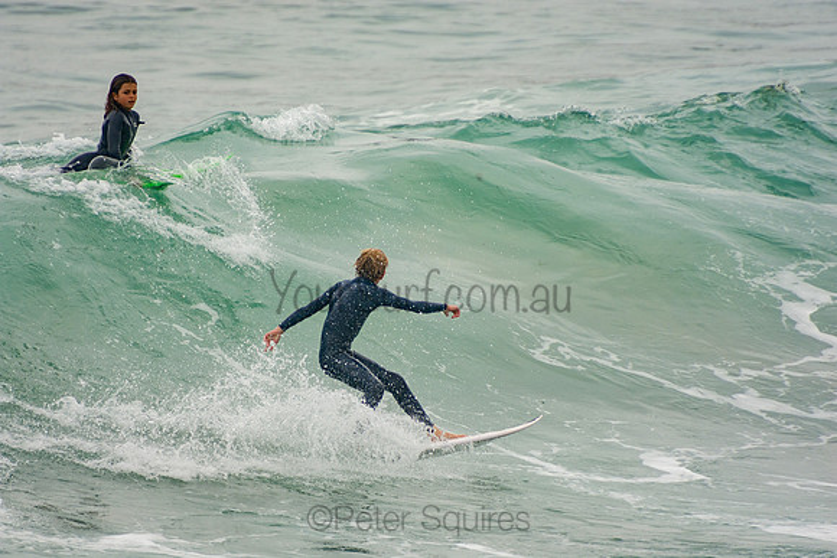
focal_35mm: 600
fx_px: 13953
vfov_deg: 2.3
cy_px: 279
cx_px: 418
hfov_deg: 3.4
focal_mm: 400
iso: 250
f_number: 5.6
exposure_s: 1/1250
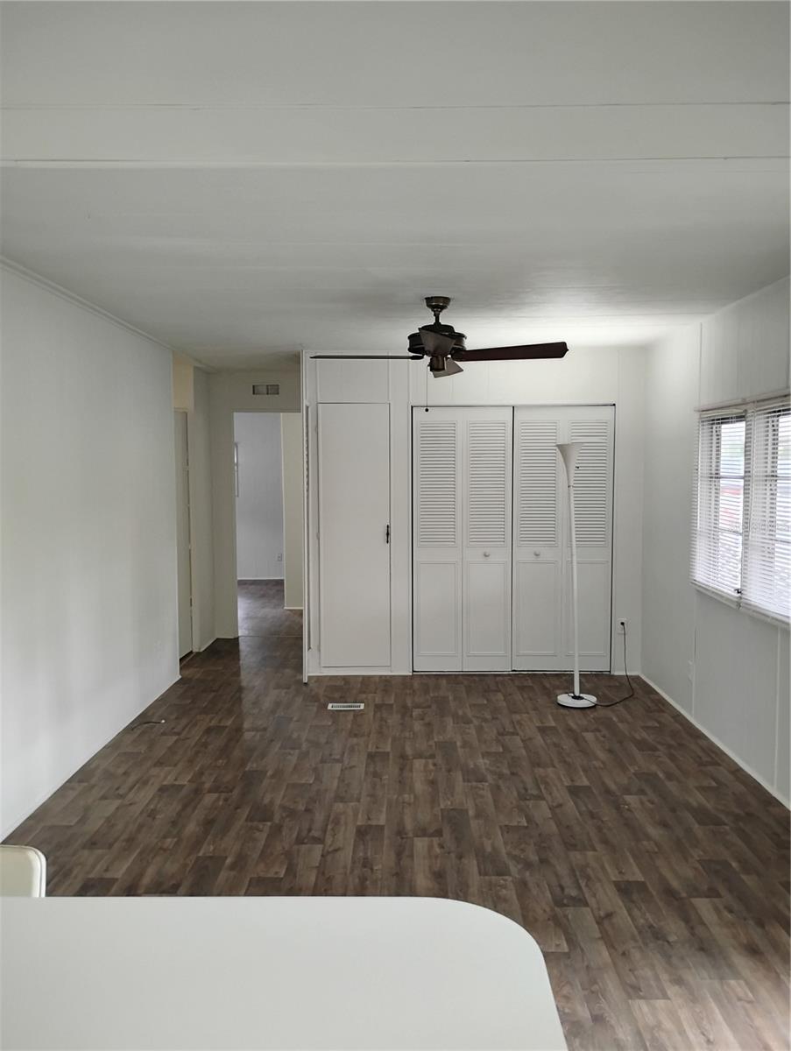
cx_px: 396
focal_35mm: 28
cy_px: 526
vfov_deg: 63.4
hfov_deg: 49.8
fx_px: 851
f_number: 1.8
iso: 1781
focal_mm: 4.26
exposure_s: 1/60
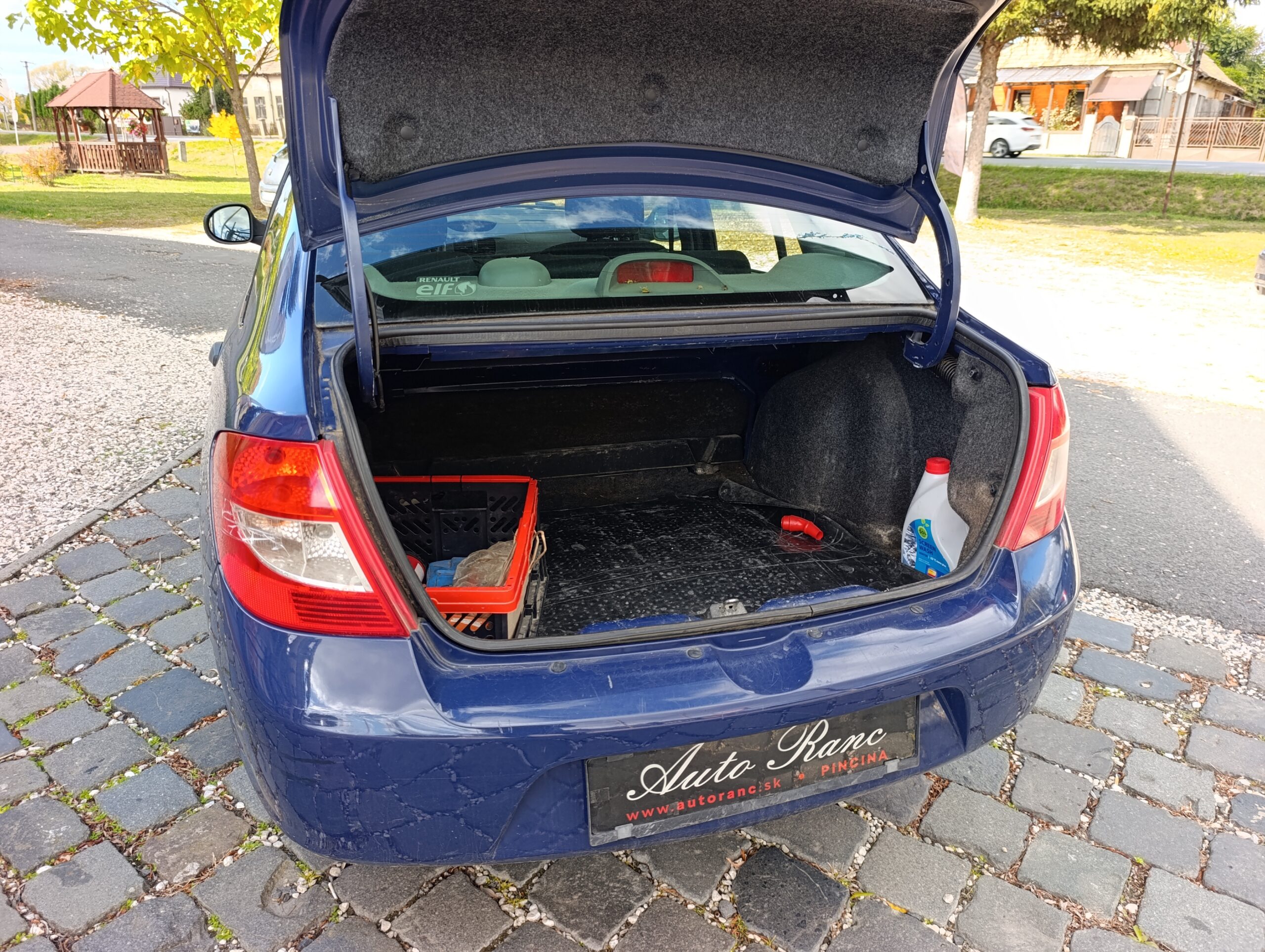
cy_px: 476
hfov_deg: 73.8
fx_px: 842
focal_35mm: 23
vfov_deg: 59.0
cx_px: 632
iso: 80
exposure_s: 1/100
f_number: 1.6
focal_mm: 6.14
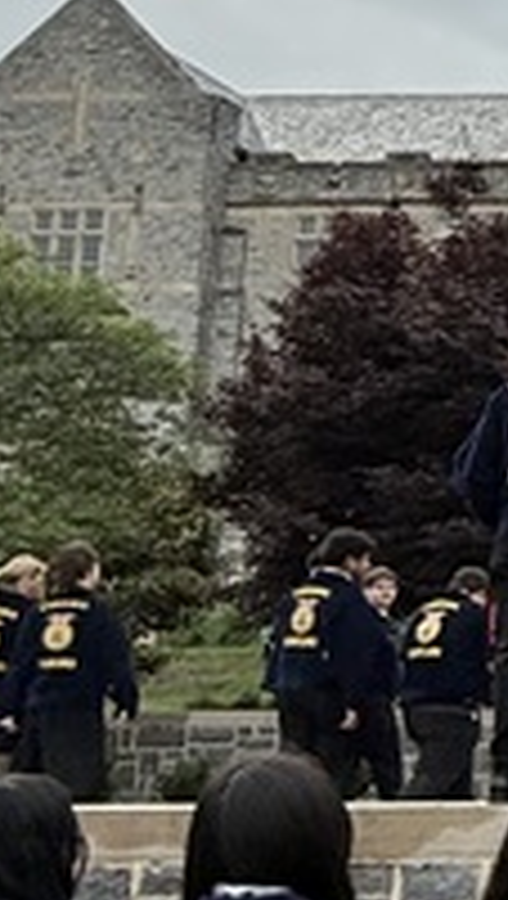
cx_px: 1304
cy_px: 428
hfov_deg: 11.9
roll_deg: +0.3
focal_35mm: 78
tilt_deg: +9.8
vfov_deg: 27.1
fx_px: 1862
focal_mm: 2.22
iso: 64
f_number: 2.2
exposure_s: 1/914
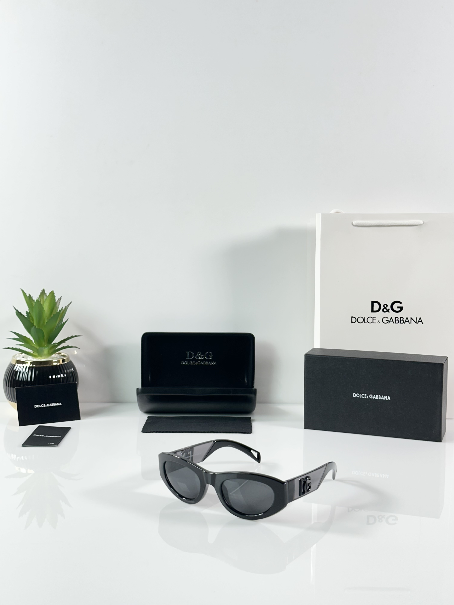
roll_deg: -0.4
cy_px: 302
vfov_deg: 39.7
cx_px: 227
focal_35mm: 48
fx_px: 839
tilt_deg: -7.1
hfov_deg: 30.3
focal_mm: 6.86
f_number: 1.78
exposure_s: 1/50
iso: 50
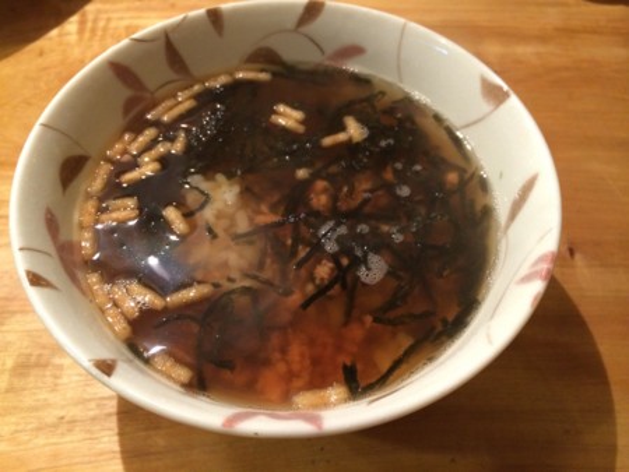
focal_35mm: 30
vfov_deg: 46.8
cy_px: 236
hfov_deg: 59.9
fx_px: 545
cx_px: 314
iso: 320
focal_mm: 4.12
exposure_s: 1/20
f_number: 2.2
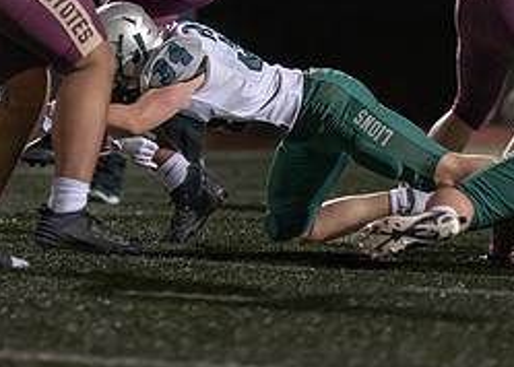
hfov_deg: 3.2
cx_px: 213
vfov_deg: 2.3
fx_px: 9155
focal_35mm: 627
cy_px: -101
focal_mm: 200
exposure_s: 1/1000
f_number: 2.8
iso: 1600
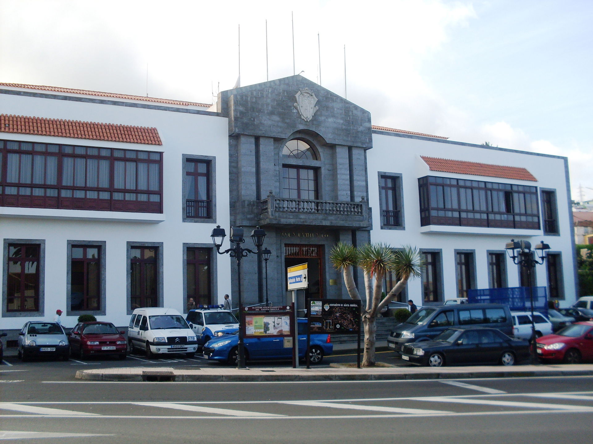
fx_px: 651
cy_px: 222
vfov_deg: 37.7
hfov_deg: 49.0
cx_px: 296
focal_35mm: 38
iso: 80
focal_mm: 6.3
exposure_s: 1/500
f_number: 2.8
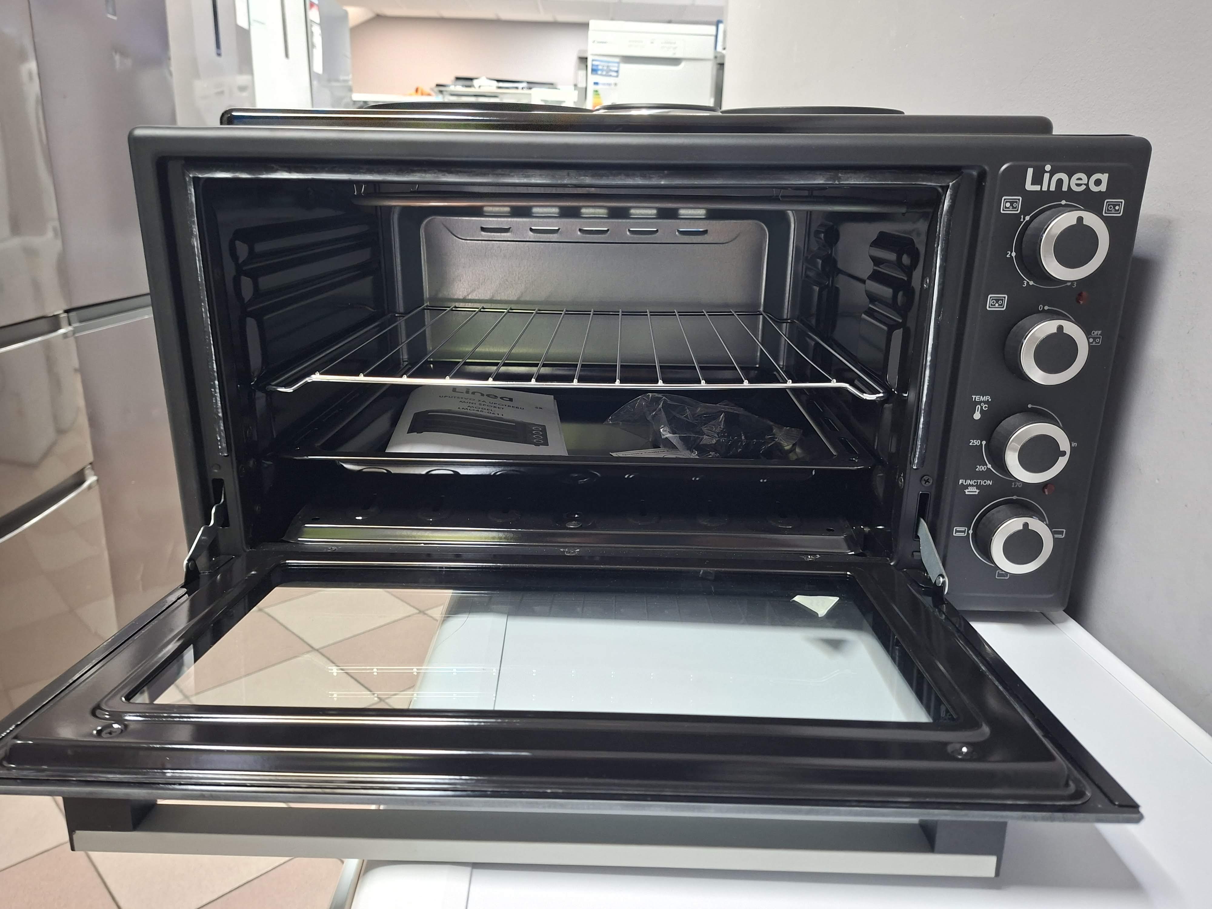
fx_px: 805
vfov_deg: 58.9
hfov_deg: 73.9
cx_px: 606
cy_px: 454
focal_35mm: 23
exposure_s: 1/33
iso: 400
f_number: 1.8
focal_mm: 5.54
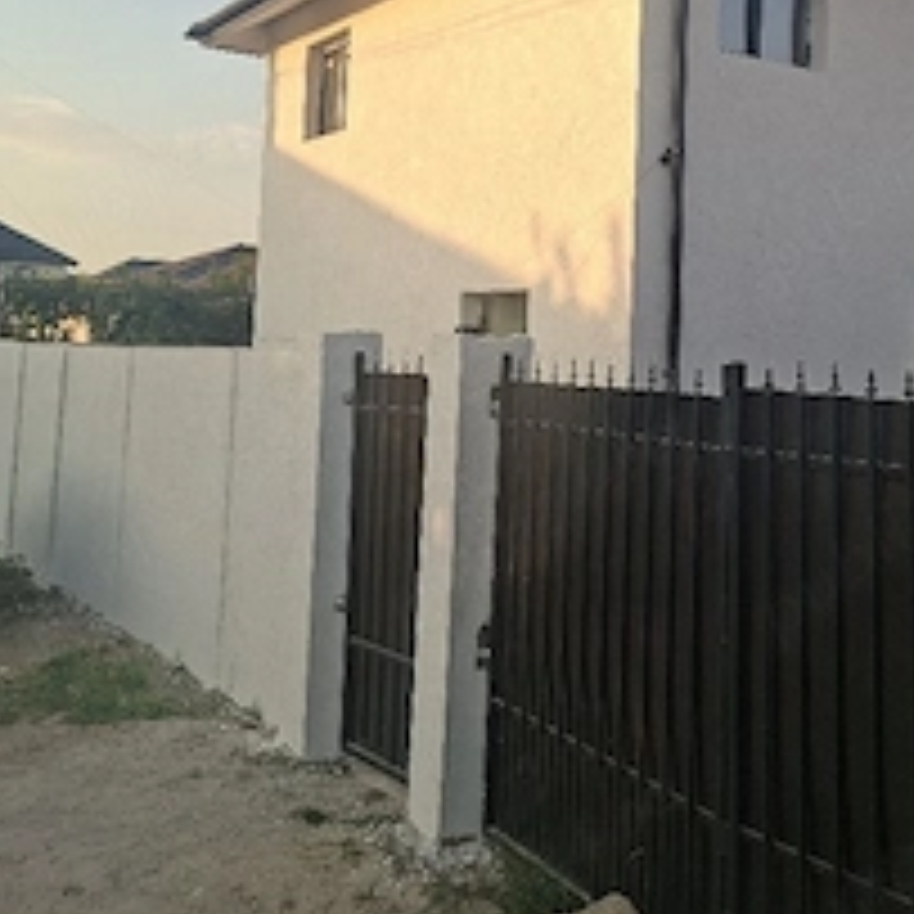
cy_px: 216
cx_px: 581
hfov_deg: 41.5
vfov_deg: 40.5
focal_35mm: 40
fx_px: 1195
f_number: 1.8
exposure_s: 1/667
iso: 50
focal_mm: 5.54
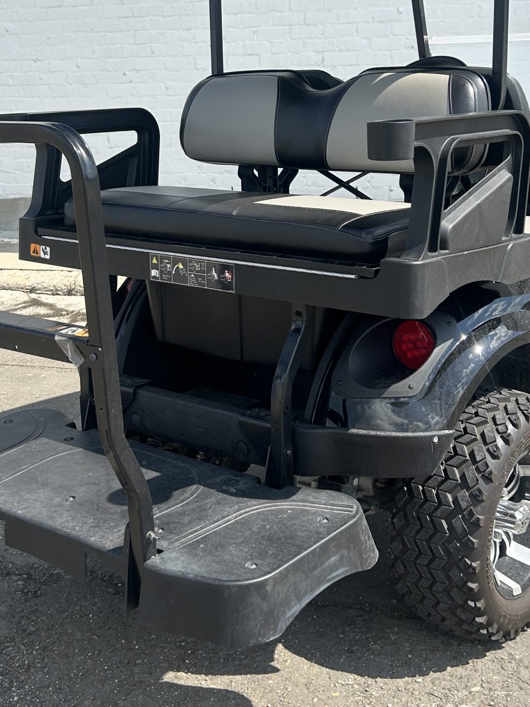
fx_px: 1021
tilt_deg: -9.7
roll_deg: +1.3
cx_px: 298
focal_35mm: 50
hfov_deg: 29.1
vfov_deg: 37.8
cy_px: 233
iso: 50
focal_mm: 5.7
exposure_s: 1/2632
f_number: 1.5
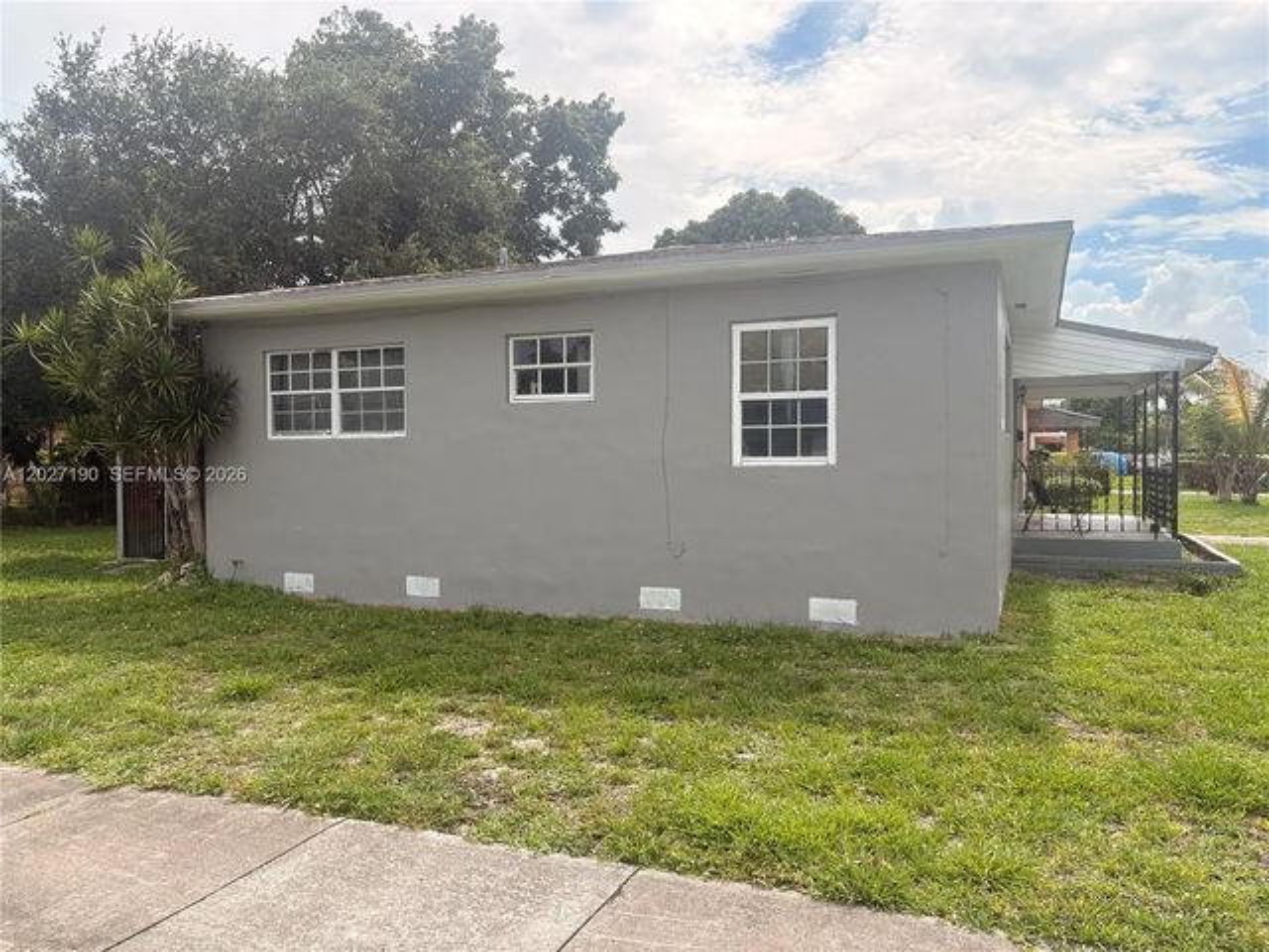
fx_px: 953
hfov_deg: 67.3
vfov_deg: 53.1
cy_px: 476
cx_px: 634
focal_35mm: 26
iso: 64
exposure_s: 1/3831
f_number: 1.6
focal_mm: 5.96
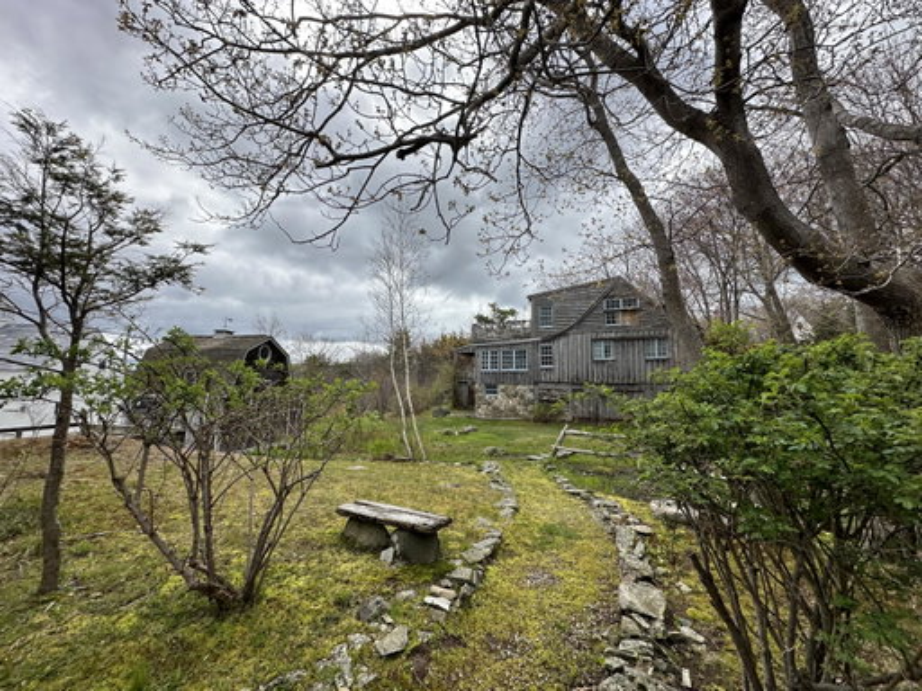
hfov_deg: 102.1
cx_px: 461
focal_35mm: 14
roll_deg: +2.8
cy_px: 346
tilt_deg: +1.0
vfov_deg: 85.7
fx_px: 373
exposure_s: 1/1770
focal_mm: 2.22
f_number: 2.2
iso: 40
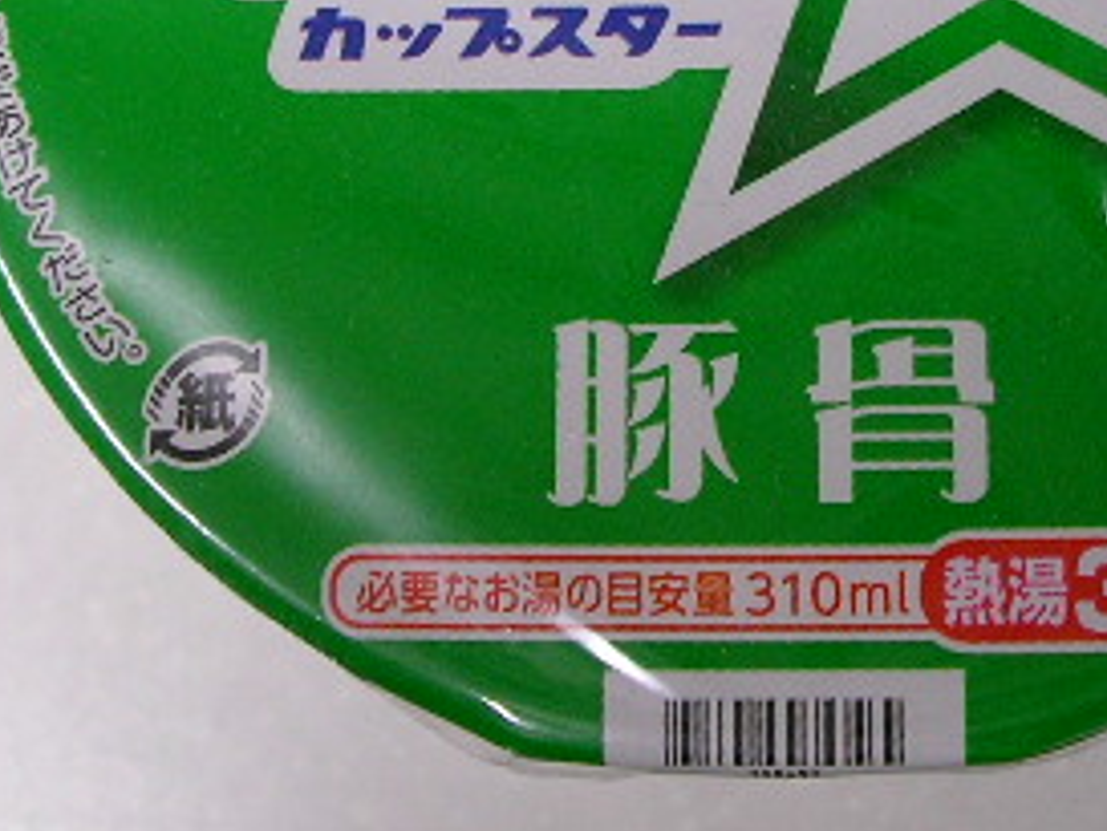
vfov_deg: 16.1
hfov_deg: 21.9
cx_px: 787
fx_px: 2847
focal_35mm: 89
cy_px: -77
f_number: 3.5
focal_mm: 5.8
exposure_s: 1/13.8
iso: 100
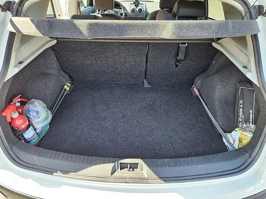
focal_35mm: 23
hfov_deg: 73.9
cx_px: 133
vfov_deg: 58.9
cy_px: 100
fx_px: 177
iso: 200
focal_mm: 5.4
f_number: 1.8
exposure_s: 1/180
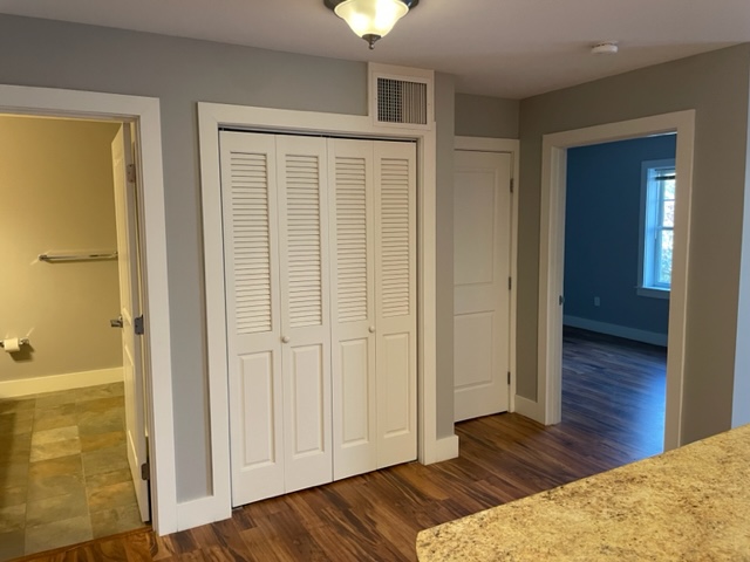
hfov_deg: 67.3
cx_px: 375
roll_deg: +0.9
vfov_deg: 53.1
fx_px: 563
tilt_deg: -6.1
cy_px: 281
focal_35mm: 26
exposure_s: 1/60
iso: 250
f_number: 1.6
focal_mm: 4.2
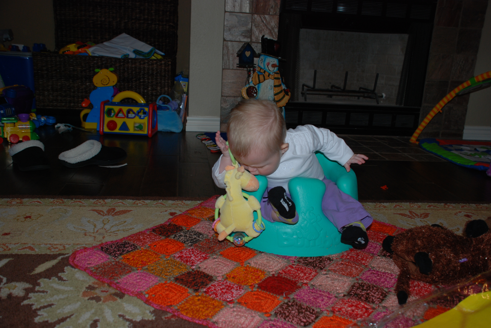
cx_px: 246
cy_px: 164
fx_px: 451
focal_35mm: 33
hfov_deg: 57.2
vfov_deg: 40.1
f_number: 3.8
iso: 200
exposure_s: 1/60
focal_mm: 22
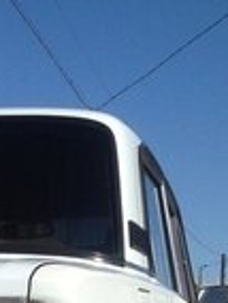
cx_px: -23
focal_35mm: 115
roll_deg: -1.8
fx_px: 1007
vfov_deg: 15.2
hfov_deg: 12.7
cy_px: 512
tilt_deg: -5.2
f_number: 2.4
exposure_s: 1/2584
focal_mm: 4.12
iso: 50
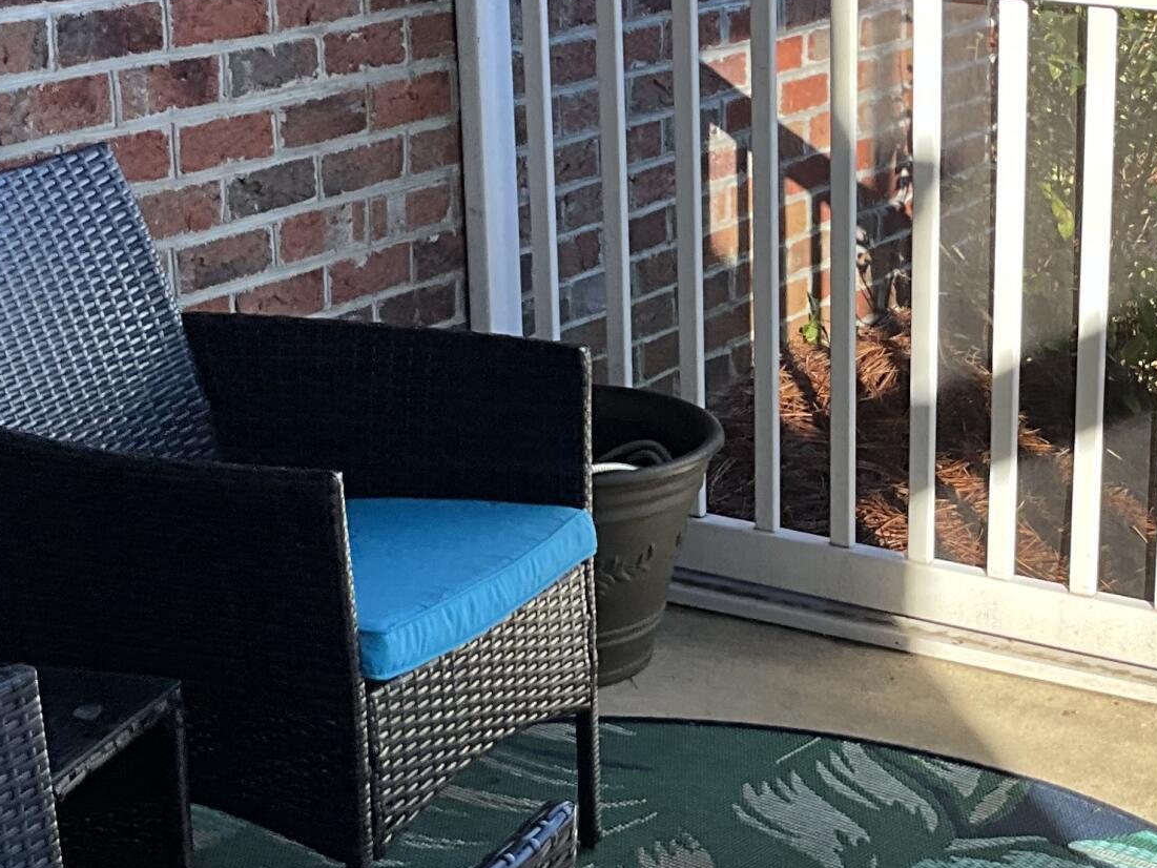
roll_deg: -0.6
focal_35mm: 79
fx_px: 2641
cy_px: 430
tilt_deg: -16.7
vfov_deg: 18.7
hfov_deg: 24.3
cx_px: 947
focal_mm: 3
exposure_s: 1/231
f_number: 1.8
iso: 25
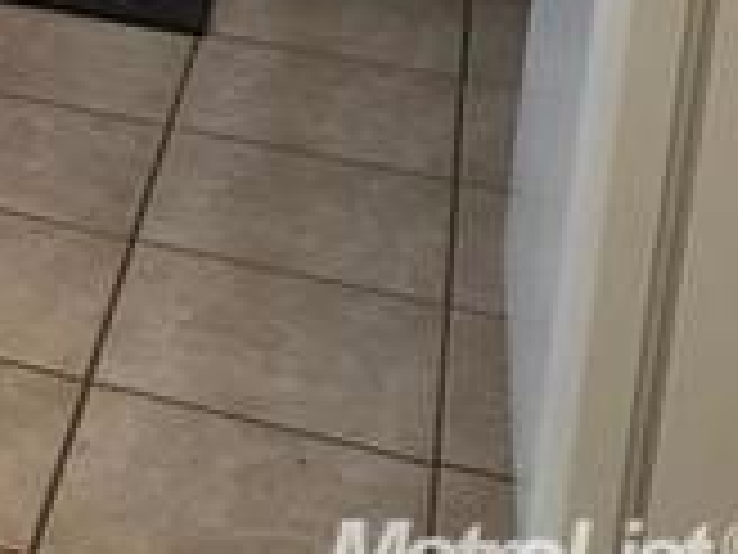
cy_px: -473
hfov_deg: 14.8
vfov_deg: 12.0
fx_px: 2409
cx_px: -666
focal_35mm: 113
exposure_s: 1/30
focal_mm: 4.15
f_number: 2.2
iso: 125
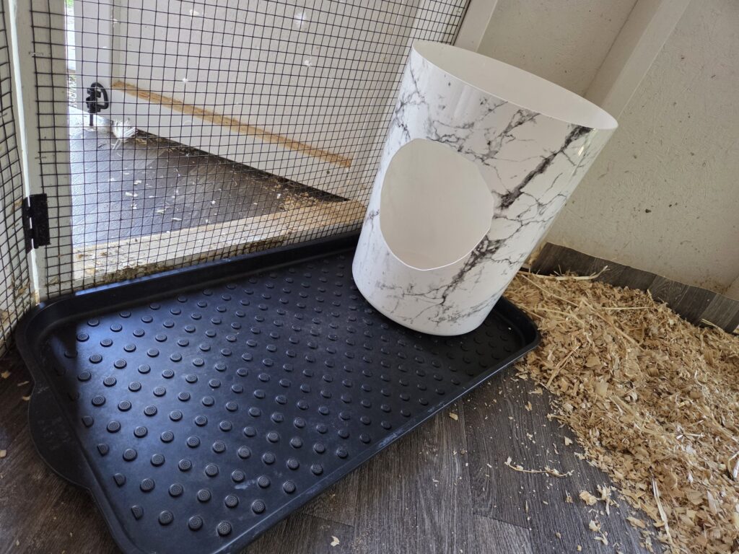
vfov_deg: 58.9
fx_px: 491
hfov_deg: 73.9
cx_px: 370
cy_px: 277
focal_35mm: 23
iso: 320
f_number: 1.8
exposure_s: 1/120
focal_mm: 5.4
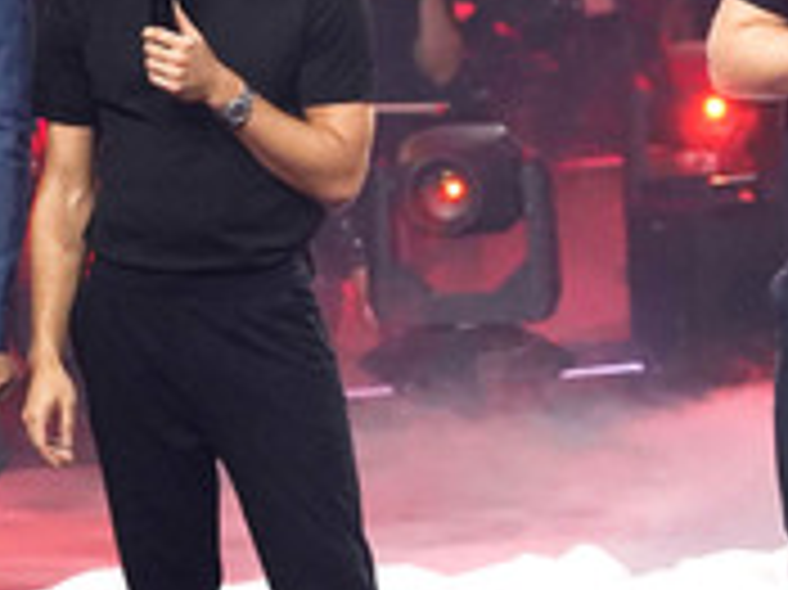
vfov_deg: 2.4
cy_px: 230
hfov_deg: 3.2
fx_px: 14059
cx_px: 529
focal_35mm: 618
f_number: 5.6
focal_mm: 250
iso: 3200
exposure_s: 1/160
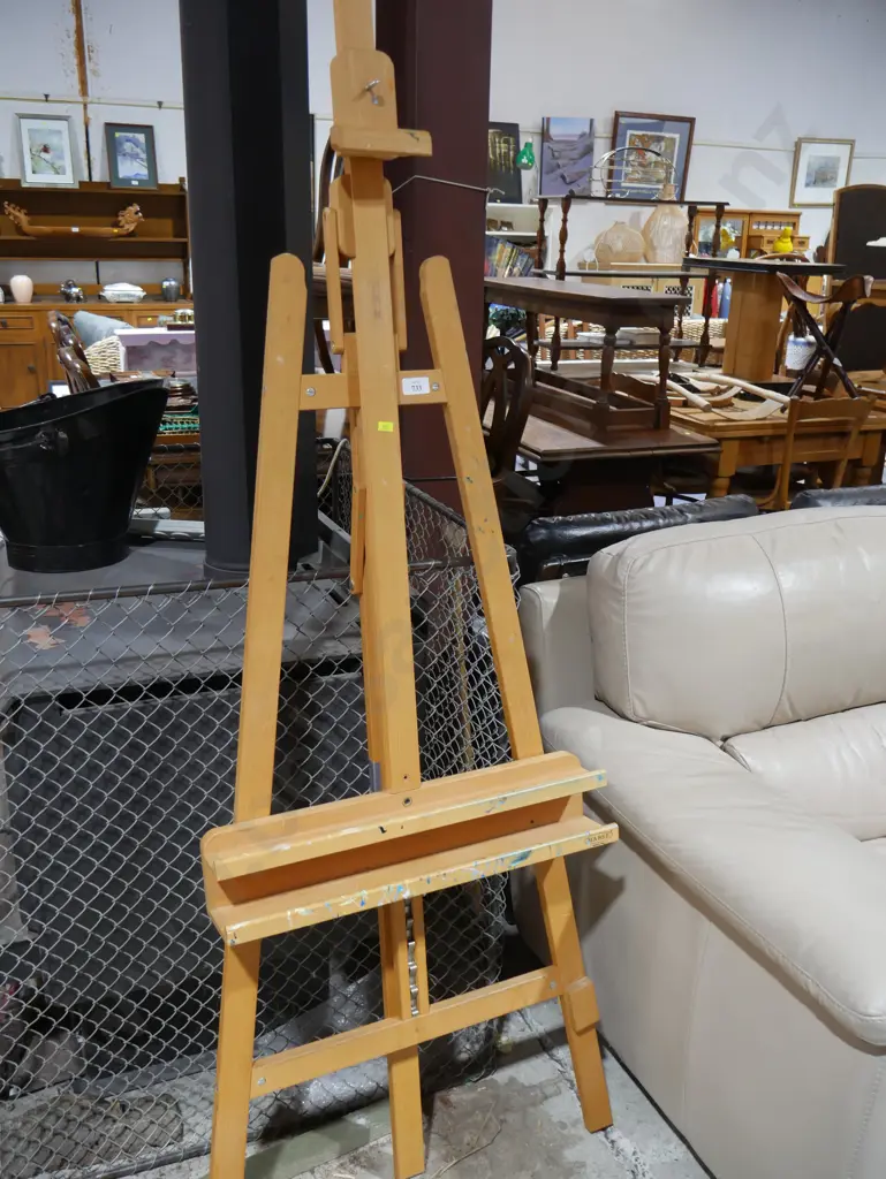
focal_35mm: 30
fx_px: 1023
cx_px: 443
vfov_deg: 59.9
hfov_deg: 46.8
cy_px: 590
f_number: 3.6
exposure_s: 1/60
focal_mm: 15
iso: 640
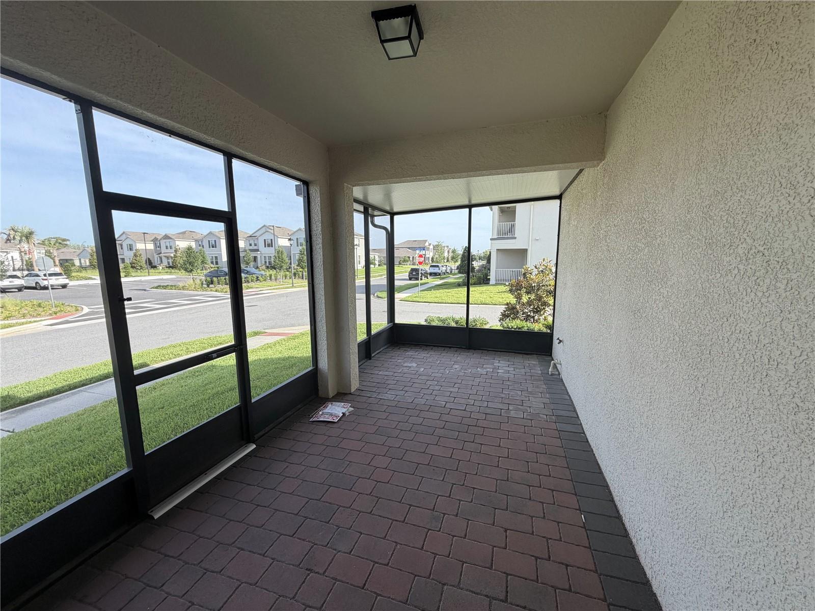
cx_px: 408
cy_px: 306
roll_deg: +0.0
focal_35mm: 14
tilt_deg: -8.3
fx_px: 330
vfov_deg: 85.7
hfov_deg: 102.1
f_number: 2.2
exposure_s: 1/313
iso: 50
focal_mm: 2.22
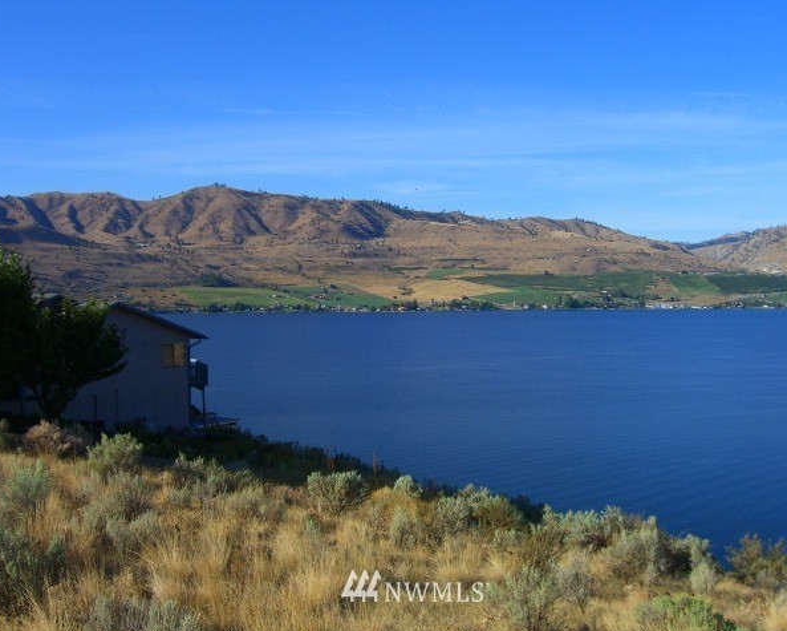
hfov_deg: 45.8
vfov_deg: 37.4
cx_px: 415
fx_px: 932
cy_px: 317
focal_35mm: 40
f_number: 8
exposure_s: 1/160
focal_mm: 7.9
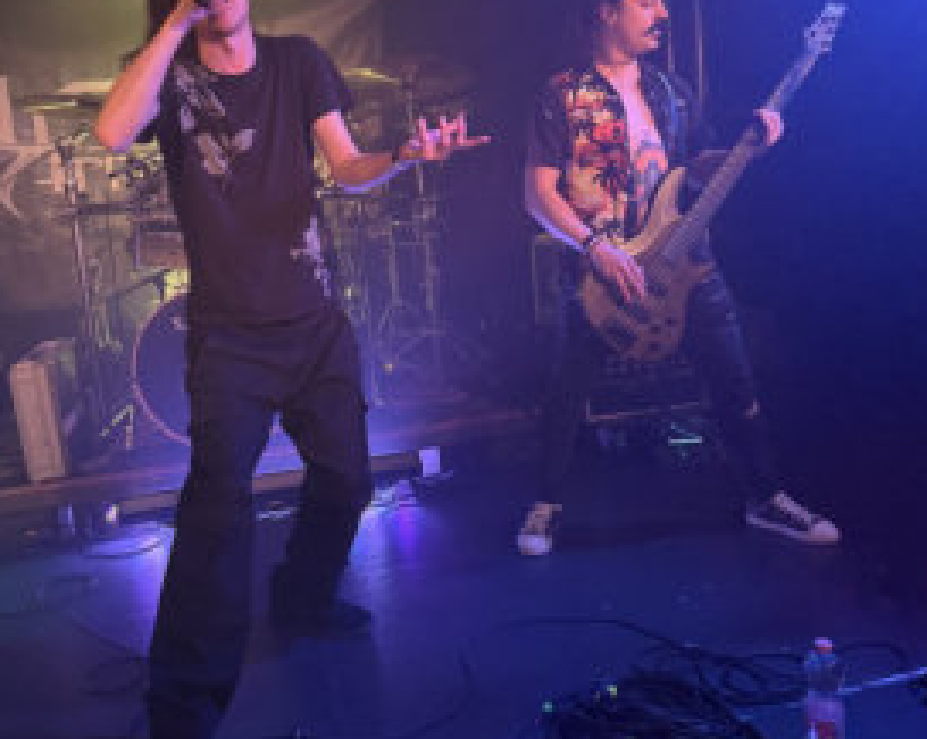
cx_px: 464
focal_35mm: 32
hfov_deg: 55.7
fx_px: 877
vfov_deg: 45.6
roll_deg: +4.6
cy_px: 315
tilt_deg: -9.1
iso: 800
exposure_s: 1/33
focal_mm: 6.76
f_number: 1.78
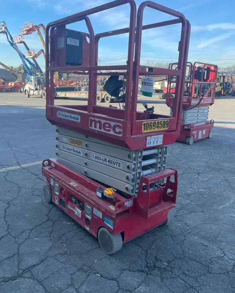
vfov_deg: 62.1
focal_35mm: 28
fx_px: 243
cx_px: 114
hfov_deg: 51.6
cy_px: 137
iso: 50
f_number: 1.6
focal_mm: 4.2
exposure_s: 1/1043
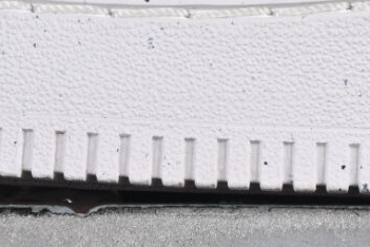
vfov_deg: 2.5
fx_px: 5622
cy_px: -348
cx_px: 504
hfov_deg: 3.8
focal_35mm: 547
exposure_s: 1/100
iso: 160
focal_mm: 50
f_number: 8
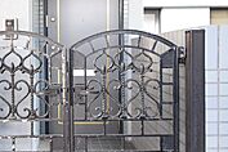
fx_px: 241
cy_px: 60
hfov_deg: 50.4
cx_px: 94
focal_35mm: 38
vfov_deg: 34.9
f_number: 4.5
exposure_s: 1/30
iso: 800
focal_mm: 10
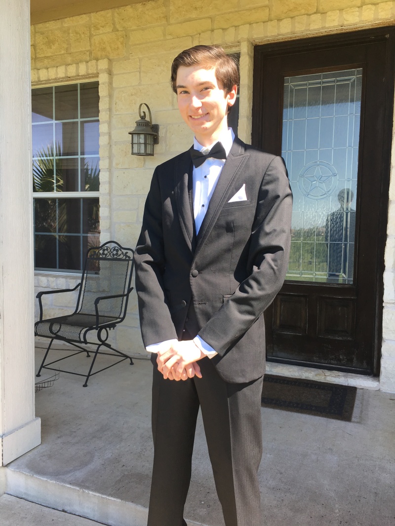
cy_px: 263
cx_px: 198
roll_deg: -0.5
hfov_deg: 48.2
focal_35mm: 29
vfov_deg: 61.6
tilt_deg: -4.5
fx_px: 441
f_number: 2.2
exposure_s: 1/394
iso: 25
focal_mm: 4.15
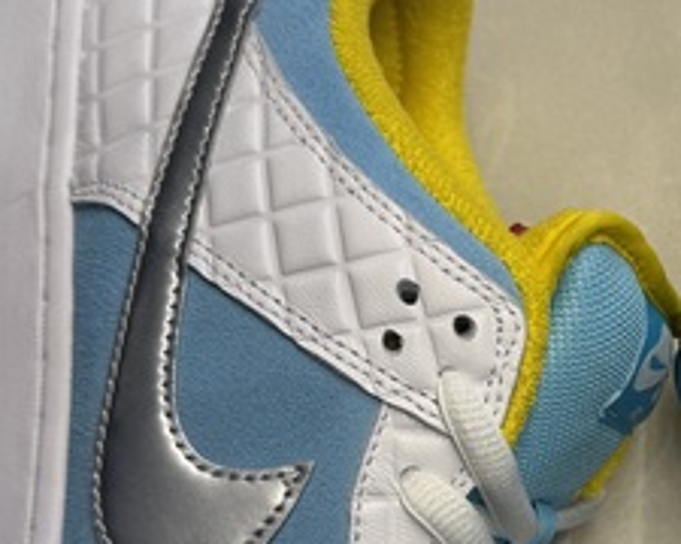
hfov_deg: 25.7
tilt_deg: -83.9
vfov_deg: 21.1
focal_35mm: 71
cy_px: 485
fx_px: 1431
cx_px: 651
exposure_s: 1/256
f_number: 1.78
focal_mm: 6.76
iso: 64
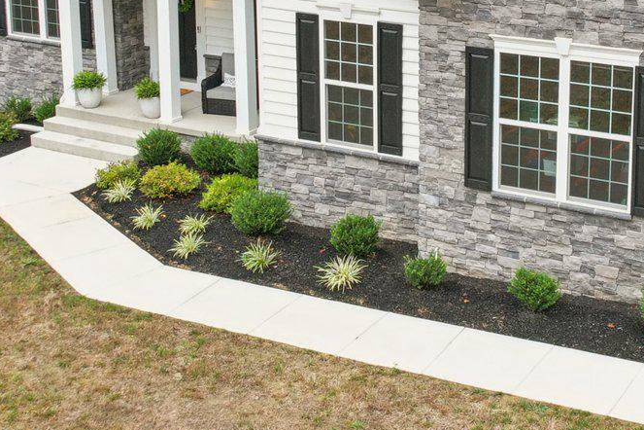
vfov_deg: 19.6
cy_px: 34
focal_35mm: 68
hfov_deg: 29.4
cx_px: 449
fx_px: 1216
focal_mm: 8.38
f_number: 2.8
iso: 400
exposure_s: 1/640
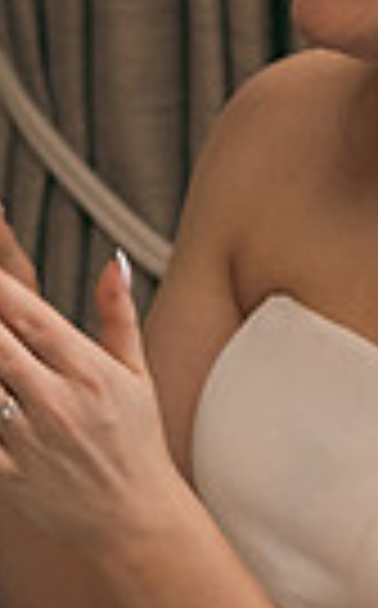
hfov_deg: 4.5
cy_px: 160
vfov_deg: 7.3
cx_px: 387
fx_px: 4779
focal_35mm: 289
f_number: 3.5
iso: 400
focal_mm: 66
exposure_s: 1/160
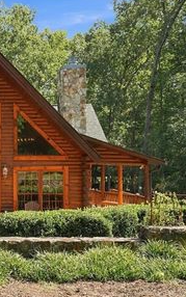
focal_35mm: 41
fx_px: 334
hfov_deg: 28.0
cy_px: 161
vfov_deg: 48.0
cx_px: -26
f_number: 8
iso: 500
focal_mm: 23.1
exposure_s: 1/250
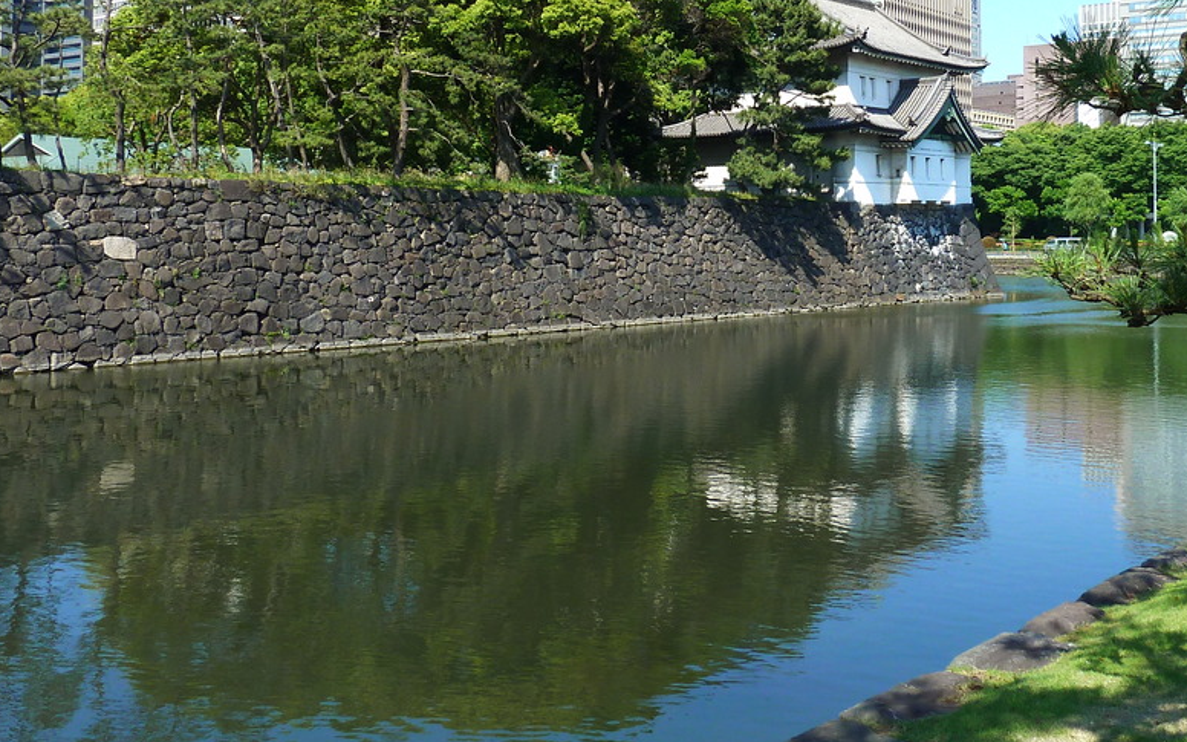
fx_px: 1326
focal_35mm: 41
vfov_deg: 30.8
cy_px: 196
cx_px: 705
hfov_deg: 48.0
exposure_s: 1/250
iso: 80
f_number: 4
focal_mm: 4.1
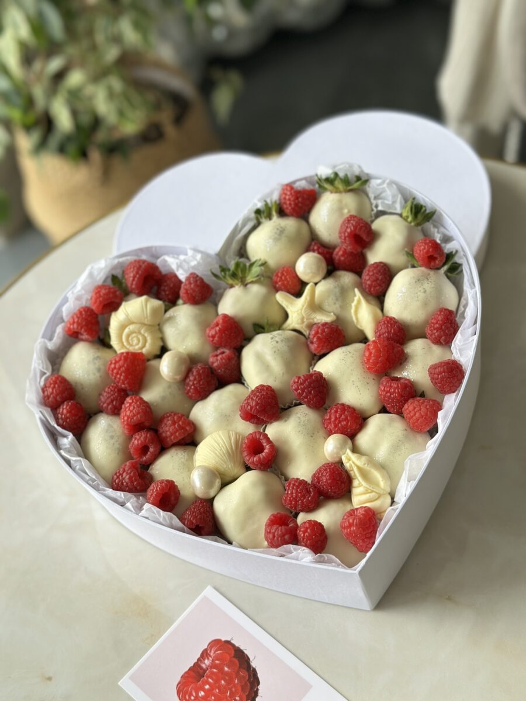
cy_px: 350
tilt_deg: -50.0
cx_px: 263
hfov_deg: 30.3
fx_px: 972
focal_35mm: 48
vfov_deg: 39.7
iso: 80
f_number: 1.78
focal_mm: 6.86
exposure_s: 1/147
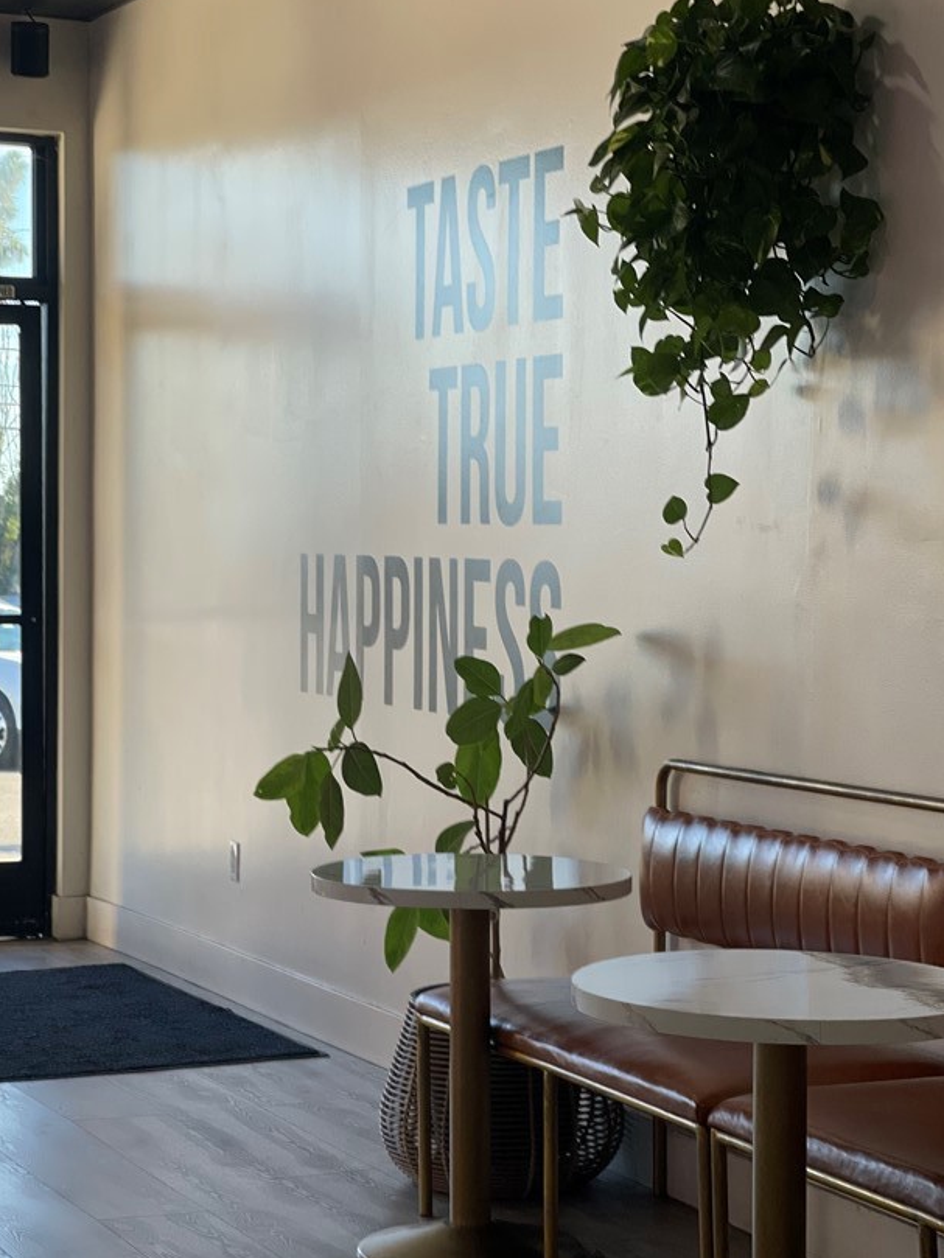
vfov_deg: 24.1
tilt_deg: -2.8
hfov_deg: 18.2
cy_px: 628
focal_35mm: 81
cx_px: 421
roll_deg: -1.1
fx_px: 2944
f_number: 2.2
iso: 32
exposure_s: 1/120
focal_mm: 7.5
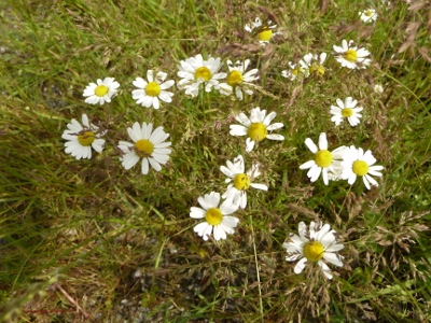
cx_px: 216
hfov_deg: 56.8
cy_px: 162
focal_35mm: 32
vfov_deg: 44.2
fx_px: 398
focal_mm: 5.3
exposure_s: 1/800
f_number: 3.5
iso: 100
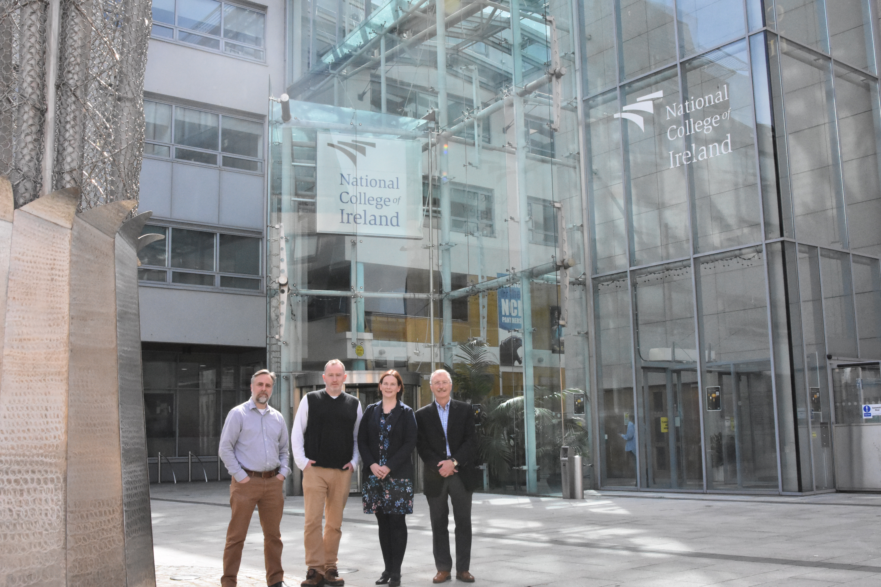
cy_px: 294
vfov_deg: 34.2
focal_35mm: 39
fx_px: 954
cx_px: 440
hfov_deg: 49.6
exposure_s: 1/1000
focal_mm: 26
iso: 5000
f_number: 16
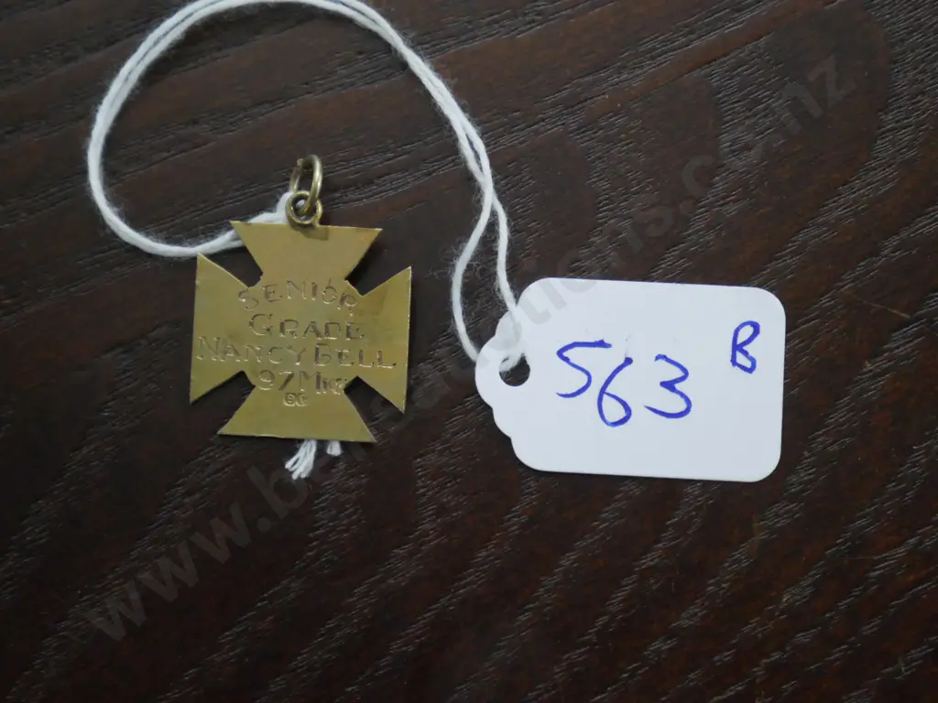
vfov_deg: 17.6
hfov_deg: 23.3
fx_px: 2276
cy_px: 352
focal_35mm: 84
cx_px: 469
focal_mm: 42
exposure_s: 1/40
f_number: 5.6
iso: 3200
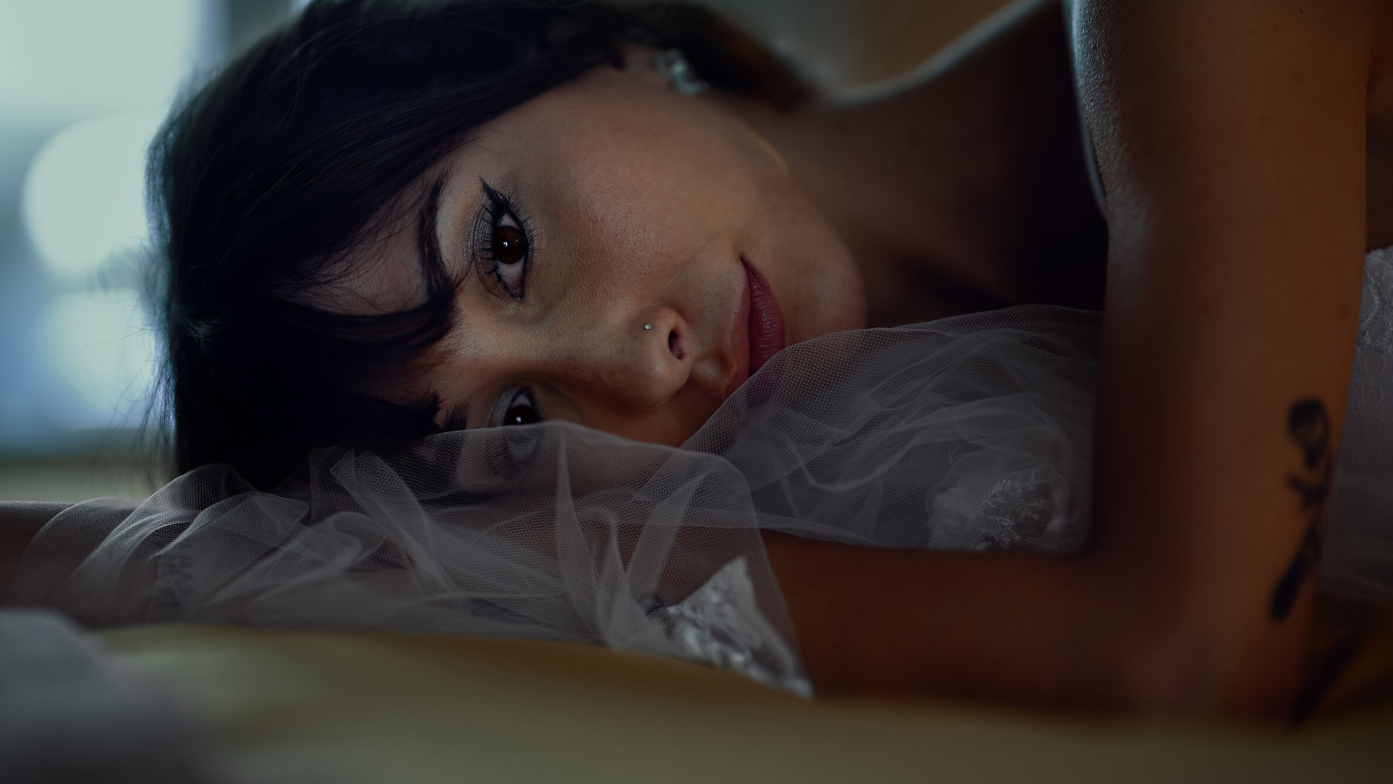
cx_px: 705
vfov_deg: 16.3
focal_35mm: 74
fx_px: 2734
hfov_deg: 28.6
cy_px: 324
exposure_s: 1/200
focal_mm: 85
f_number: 1.4
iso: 320
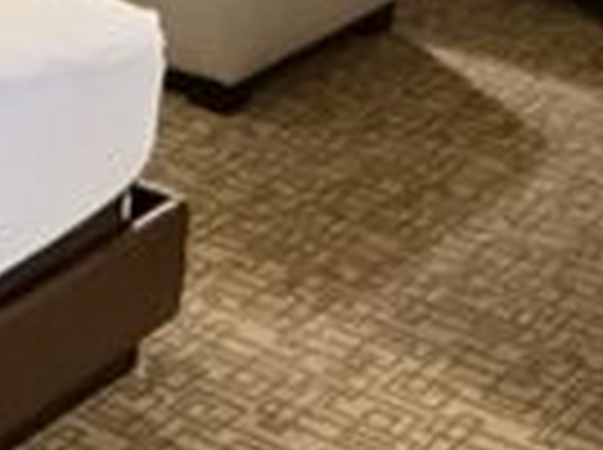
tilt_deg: -27.4
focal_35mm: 107
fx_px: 1861
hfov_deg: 17.0
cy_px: 256
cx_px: -252
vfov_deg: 13.8
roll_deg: +1.4
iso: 1250
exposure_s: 1/60
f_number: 2.2
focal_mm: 2.22
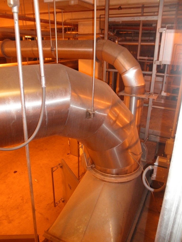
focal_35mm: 28
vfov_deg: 63.4
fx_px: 196
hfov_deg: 49.7
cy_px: 121
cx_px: 91
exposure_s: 1/30
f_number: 3
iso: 320
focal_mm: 5
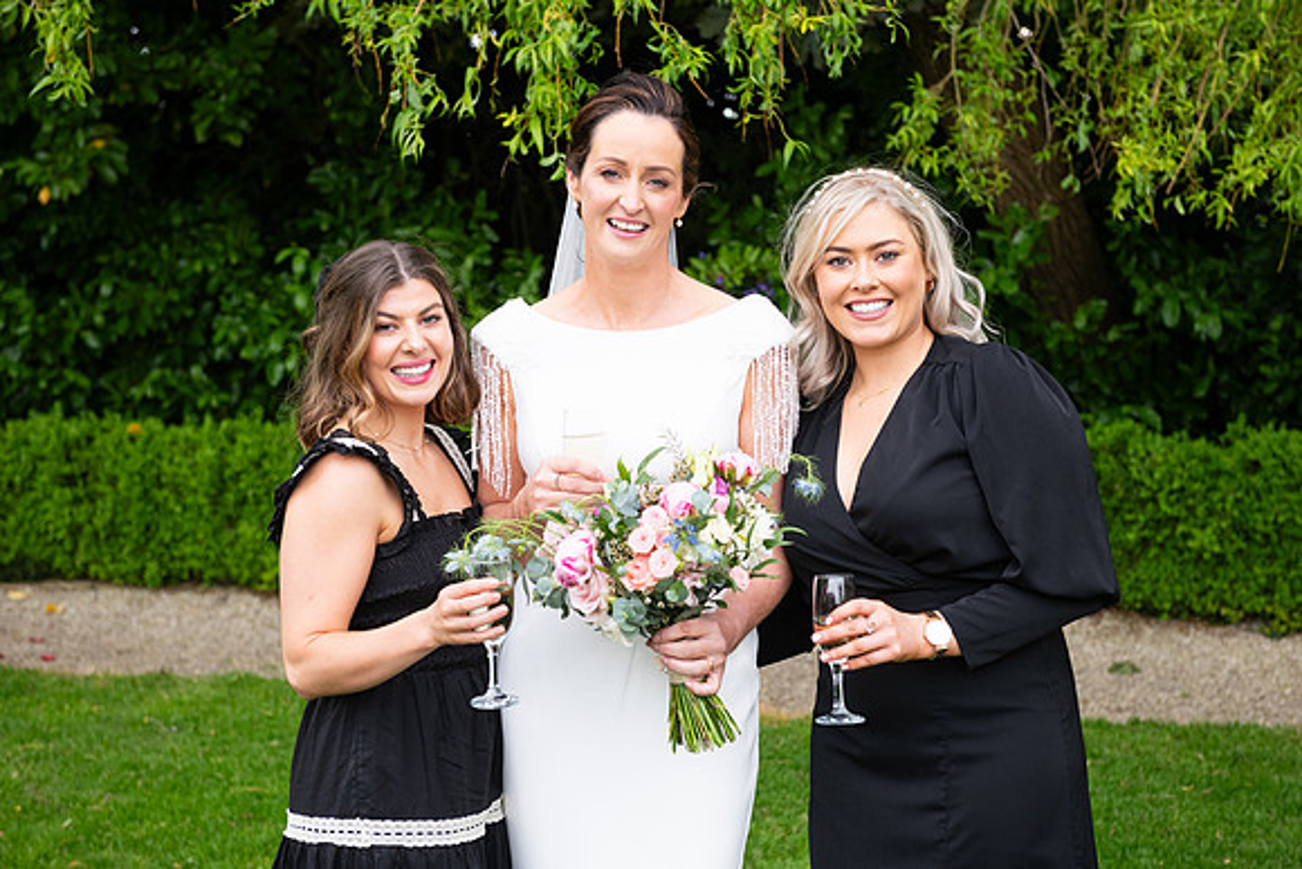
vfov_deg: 21.9
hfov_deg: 32.4
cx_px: 651
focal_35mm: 62
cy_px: 434
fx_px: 2243
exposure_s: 1/200
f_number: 5
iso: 400
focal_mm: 62
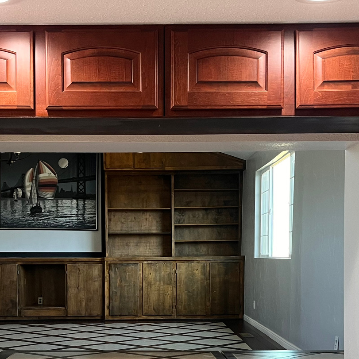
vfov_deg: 28.9
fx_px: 681
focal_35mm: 58
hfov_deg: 29.5
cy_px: 290
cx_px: 151
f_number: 1.6
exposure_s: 1/60
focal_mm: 5.1
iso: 80
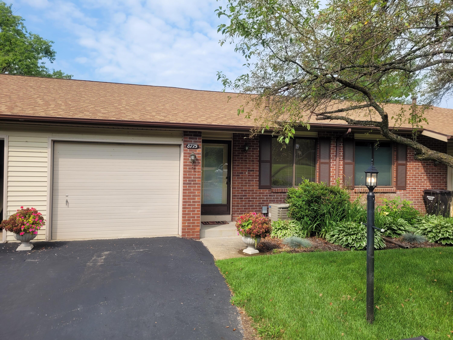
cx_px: 226
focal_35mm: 26
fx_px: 340
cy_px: 170
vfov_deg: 53.1
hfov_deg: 67.3
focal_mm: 5.4
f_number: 1.8
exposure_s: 1/1554
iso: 40
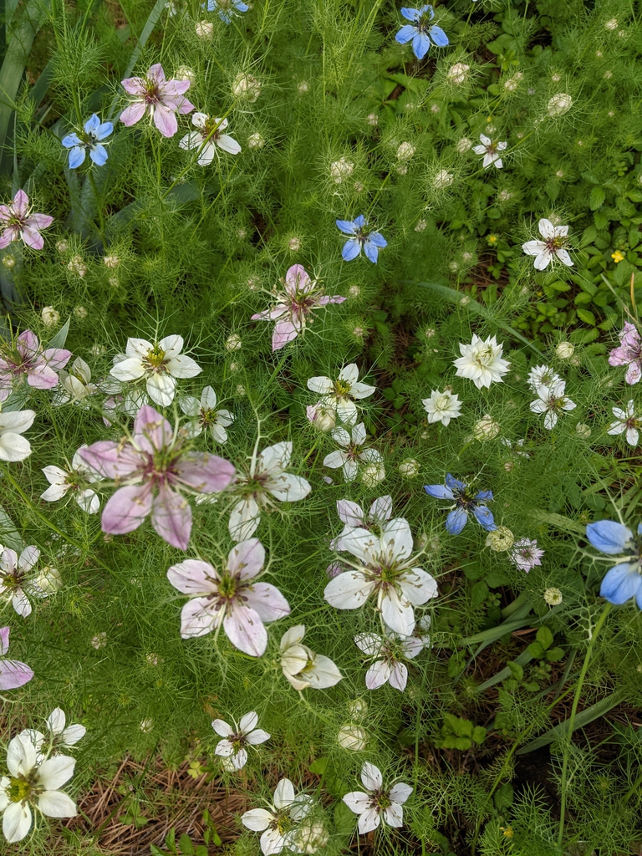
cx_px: 321
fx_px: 668
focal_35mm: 27
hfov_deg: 51.4
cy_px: 428
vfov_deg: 65.3
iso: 42
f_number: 1.8
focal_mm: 4.44
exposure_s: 1/365
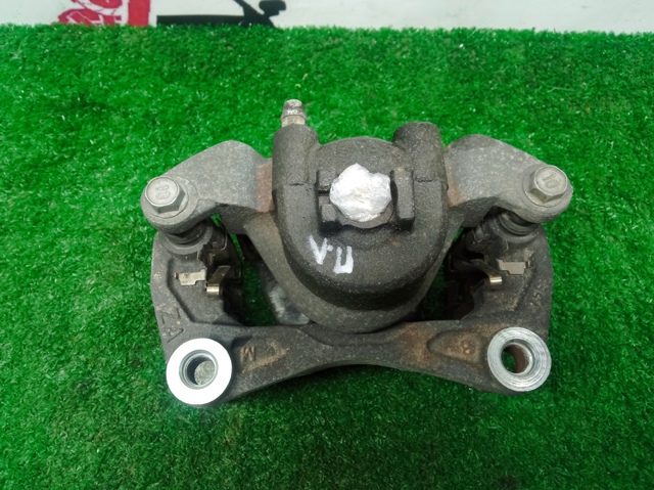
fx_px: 510
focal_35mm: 27
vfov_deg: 51.3
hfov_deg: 65.4
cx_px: 327
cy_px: 245
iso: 458
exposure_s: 1/33.3
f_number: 2.2
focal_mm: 3.79
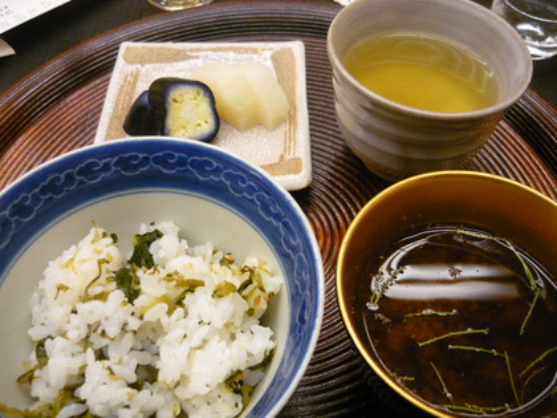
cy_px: 209
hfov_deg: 55.4
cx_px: 278
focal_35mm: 33
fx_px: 531
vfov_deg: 42.9
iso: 400
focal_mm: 5.5
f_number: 2.8
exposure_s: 1/10
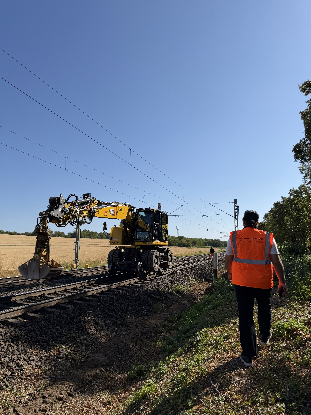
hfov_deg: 56.8
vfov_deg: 71.6
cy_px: 208
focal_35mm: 24
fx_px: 287
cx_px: 156
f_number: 1.78
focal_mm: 6.76
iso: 80
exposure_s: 1/6711
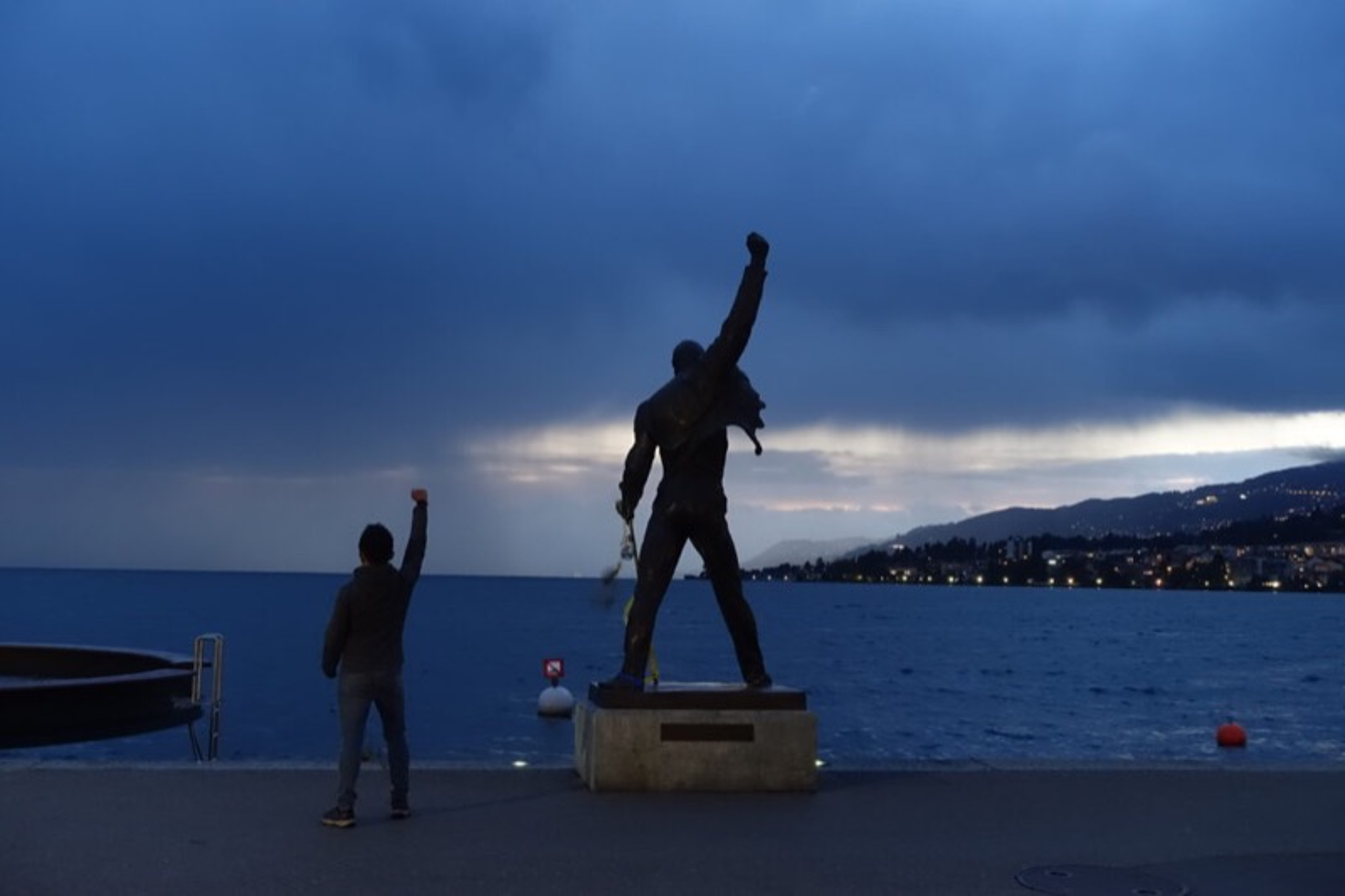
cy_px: 448
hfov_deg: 45.4
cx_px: 672
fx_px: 1606
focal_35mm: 43
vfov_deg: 31.2
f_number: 2.8
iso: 1600
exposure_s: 1/5
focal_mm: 15.94
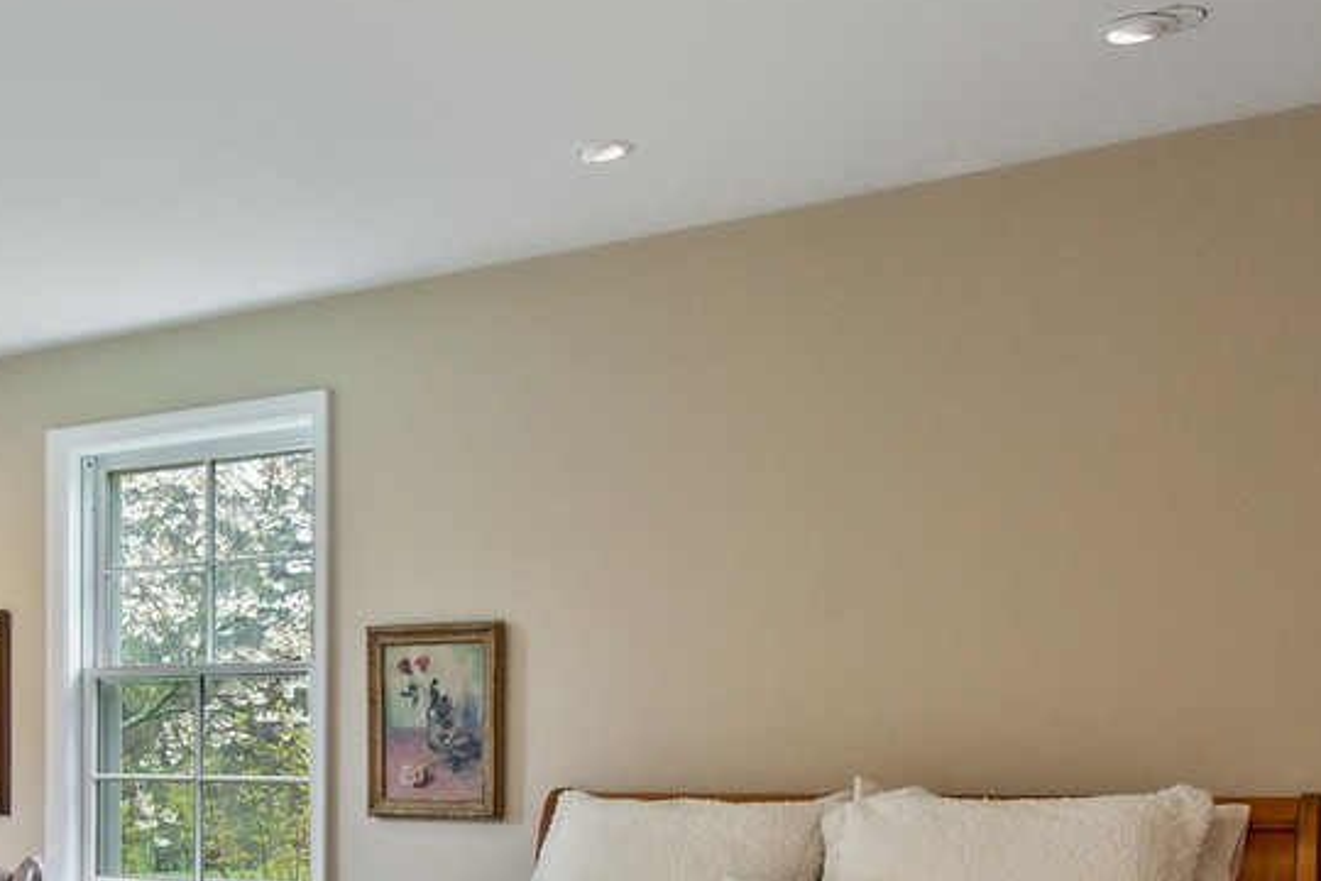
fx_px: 1651
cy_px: 795
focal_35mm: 45
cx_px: 320
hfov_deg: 42.2
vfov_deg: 28.7
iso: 200
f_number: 9.5
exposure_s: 1/2
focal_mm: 10
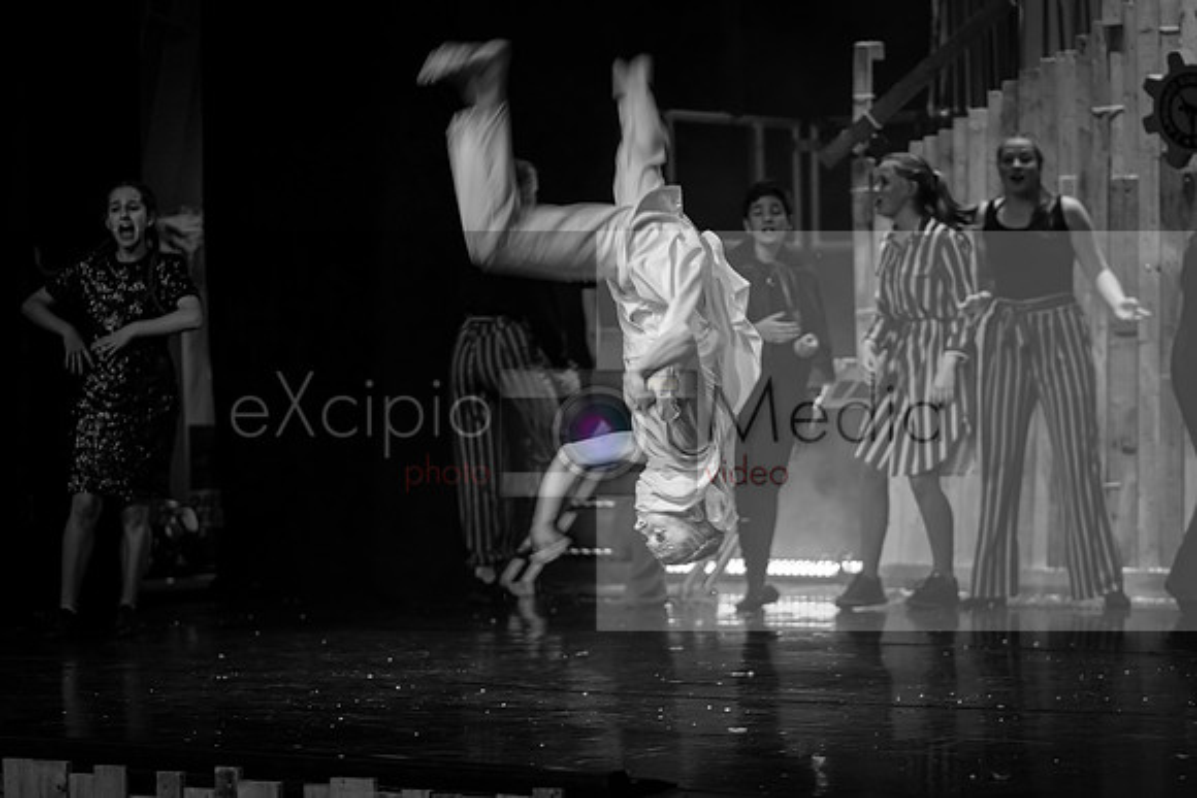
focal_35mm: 116
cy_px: 434
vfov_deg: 11.8
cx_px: 666
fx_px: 3861
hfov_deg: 17.6
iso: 1250
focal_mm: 103
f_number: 2.8
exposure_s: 1/125
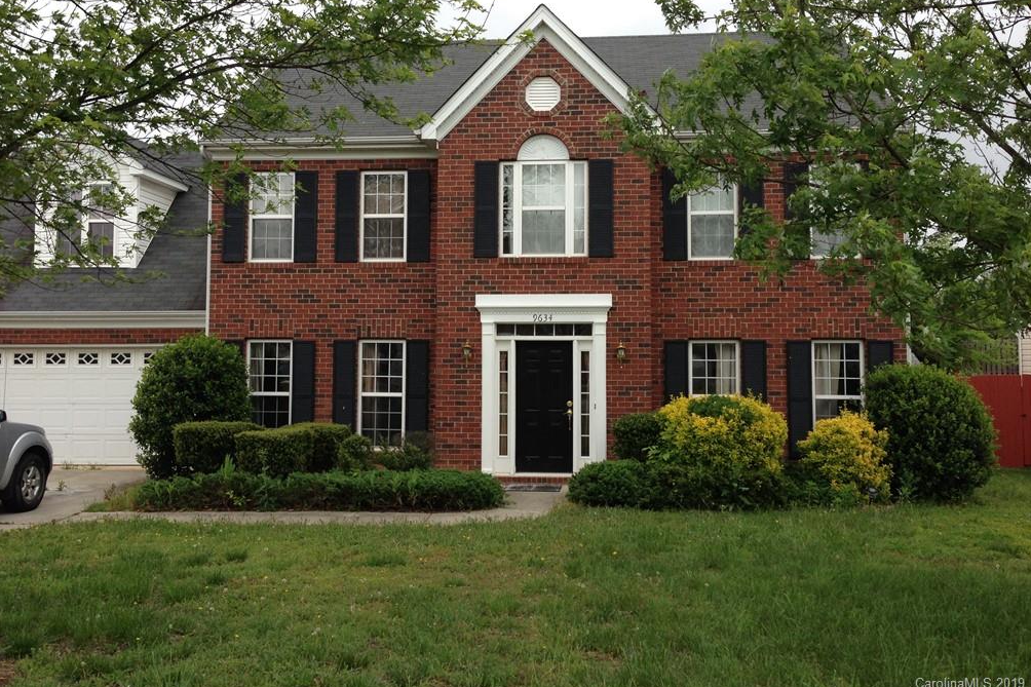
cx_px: 507
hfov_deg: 54.4
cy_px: 299
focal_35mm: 35
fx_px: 1002
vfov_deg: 37.8
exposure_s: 1/678
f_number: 2.4
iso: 50
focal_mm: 4.13
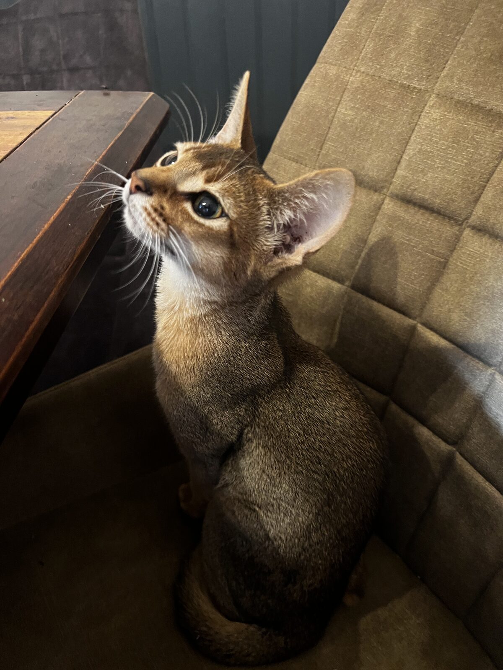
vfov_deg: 67.3
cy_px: 335
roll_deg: +3.1
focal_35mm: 26
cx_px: 252
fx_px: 504
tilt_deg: -38.1
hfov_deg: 53.1
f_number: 1.5
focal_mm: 5.7
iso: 640
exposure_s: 1/31
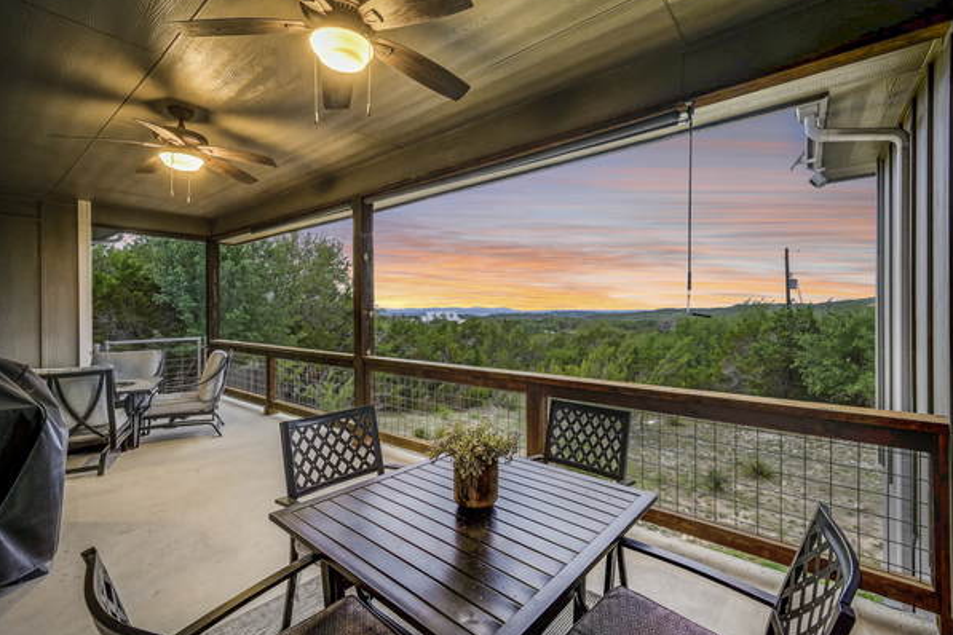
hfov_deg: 100.3
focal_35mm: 15
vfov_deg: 77.3
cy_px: 316
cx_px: 506
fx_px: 397
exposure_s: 1/1250
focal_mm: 14
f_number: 8
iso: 1250
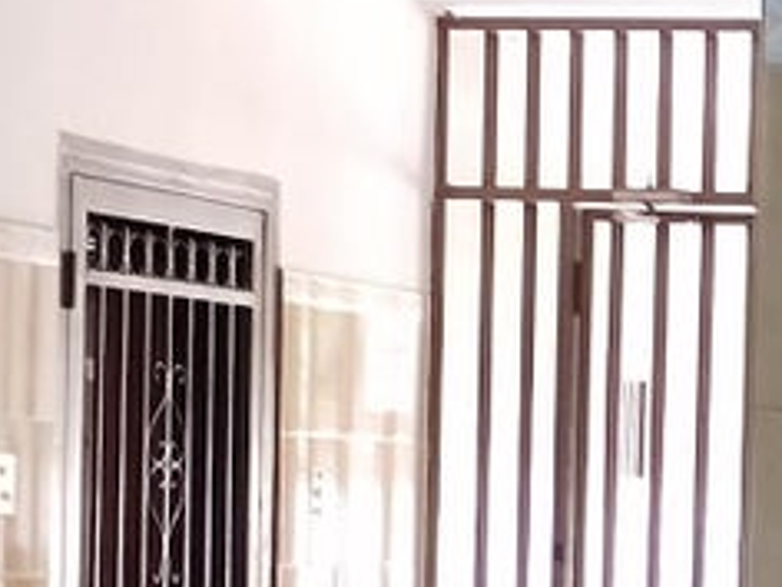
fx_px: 3795
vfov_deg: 8.7
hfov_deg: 11.6
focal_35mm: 168
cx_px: 883
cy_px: 720
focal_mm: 4.75
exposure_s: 1/30
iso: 395
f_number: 1.8
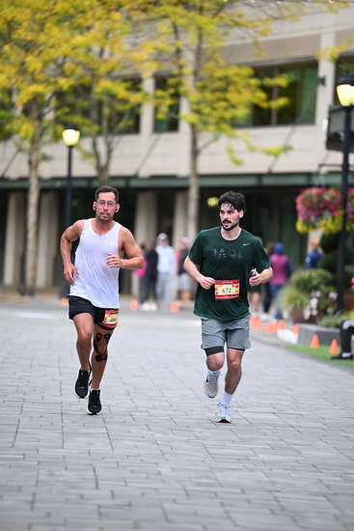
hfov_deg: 6.9
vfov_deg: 10.3
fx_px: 2948
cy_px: 266
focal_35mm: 200
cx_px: 177
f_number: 2.8
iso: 1000
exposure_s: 1/1600
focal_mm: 200
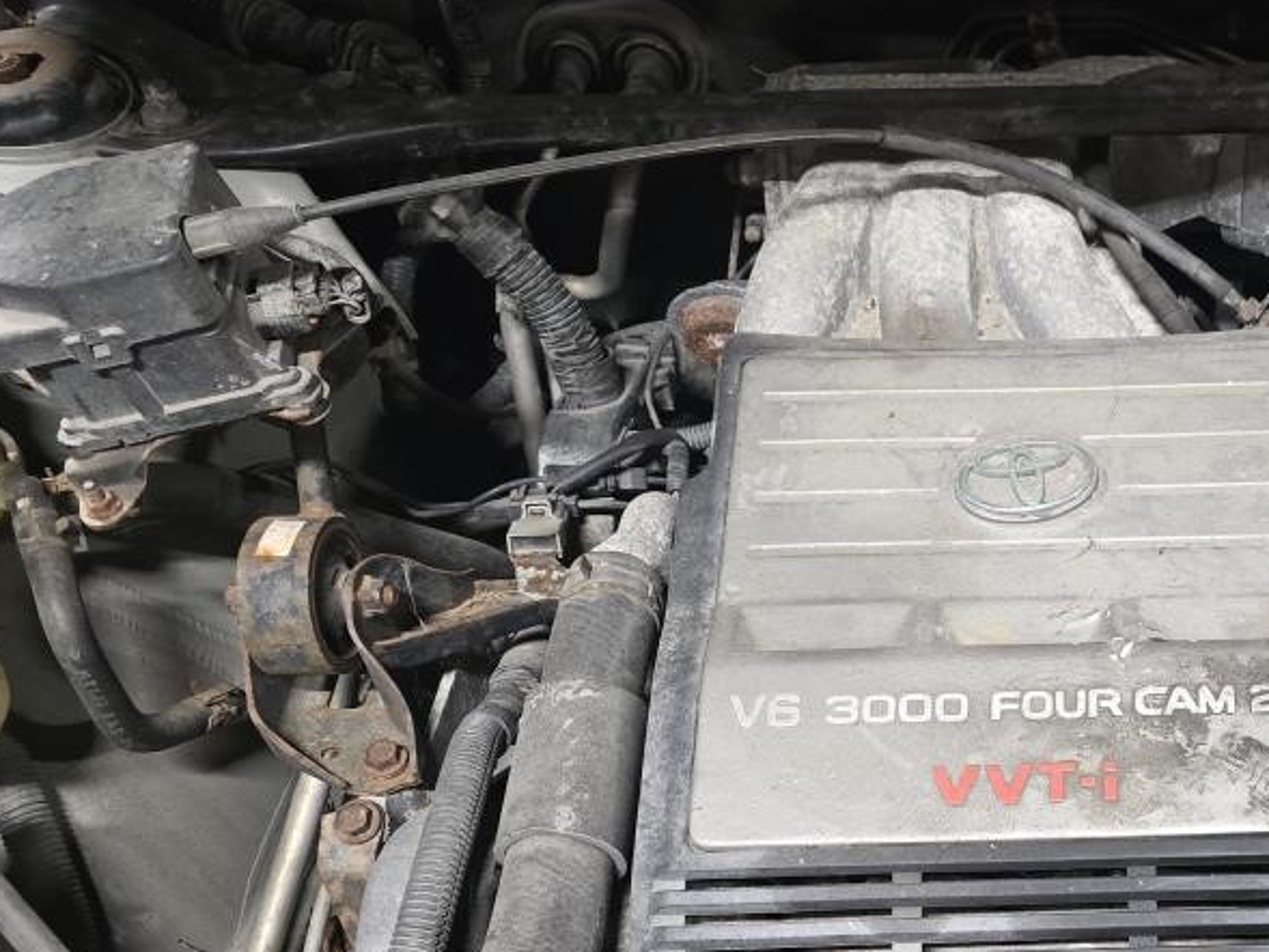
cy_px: 709
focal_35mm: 50
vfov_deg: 28.7
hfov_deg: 35.7
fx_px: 1833
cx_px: 1159
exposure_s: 1/60
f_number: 1.7
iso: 800
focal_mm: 6.3
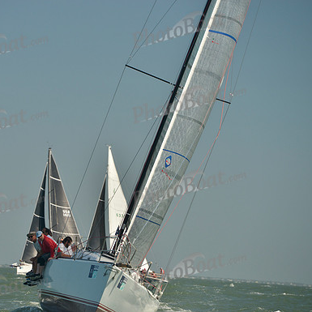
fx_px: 2417
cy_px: 156
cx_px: 91
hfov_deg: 7.4
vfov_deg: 7.4
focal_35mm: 237
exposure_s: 1/1000
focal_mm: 185
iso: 280
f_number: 7.1
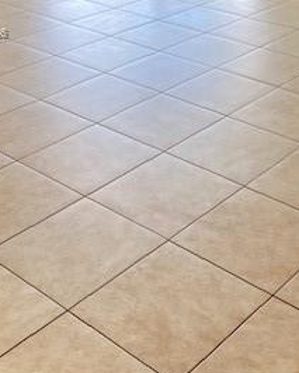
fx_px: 674
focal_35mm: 61
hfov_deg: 24.9
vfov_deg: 29.6
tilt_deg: -16.1
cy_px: 34
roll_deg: +1.2
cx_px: 204
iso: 100
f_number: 1.8
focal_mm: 4.25
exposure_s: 1/120
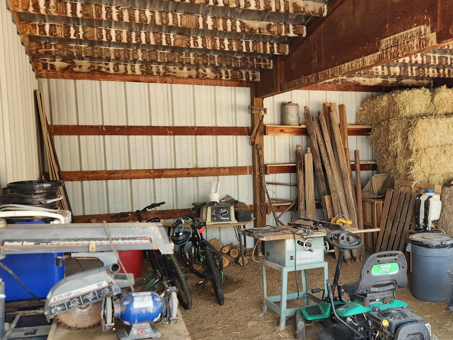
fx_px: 510
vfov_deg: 36.7
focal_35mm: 39
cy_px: 195
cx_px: 343
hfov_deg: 46.1
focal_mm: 5.4
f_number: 1.8
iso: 80
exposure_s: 1/180
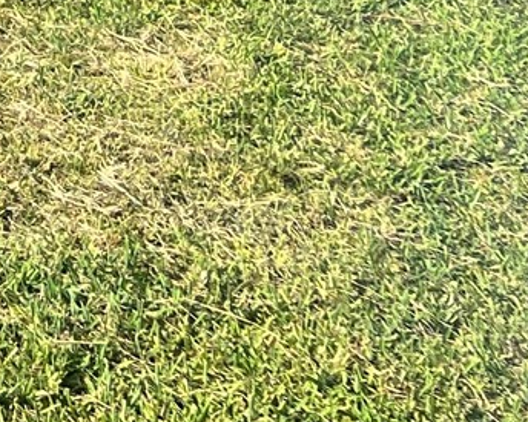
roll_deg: +0.1
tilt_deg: -2.0
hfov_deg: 10.9
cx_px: -735
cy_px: -638
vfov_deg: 9.1
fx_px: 2359
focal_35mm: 151
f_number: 1.5
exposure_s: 1/1779
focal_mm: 5.7
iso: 50
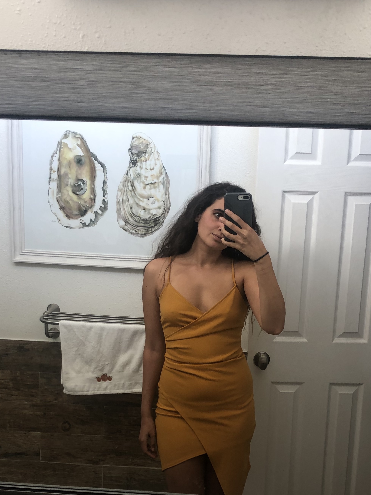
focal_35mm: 43
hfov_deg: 33.6
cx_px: 198
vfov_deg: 43.3
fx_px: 614
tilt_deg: -10.7
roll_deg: -2.9
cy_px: 323
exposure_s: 1/40
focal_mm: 3.99
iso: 25
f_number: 1.8
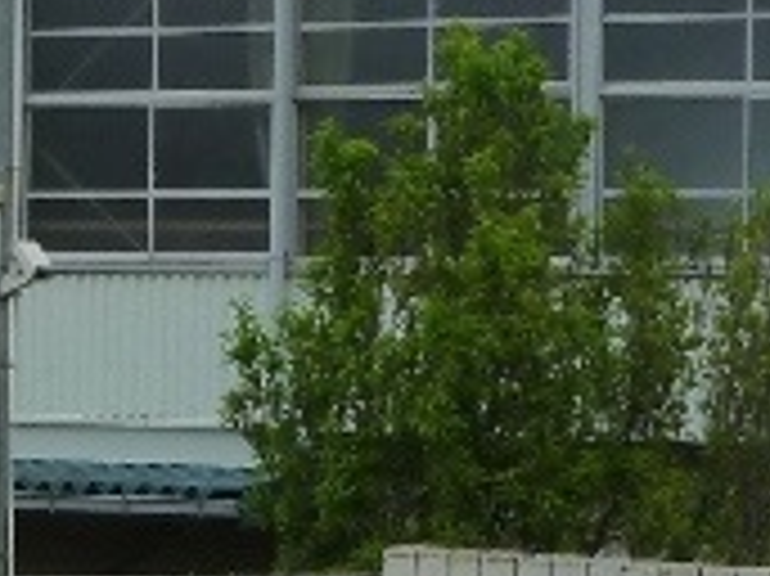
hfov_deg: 13.3
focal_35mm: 146
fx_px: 3245
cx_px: -32
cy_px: 248
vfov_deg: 10.1
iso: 125
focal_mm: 4.5
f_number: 5
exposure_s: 1/500
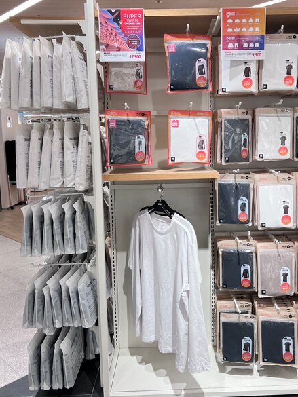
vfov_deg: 56.7
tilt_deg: -5.4
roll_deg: +1.1
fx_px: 367
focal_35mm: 32
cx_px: 174
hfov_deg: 44.0
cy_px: 177
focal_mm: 5.7
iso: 64
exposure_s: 1/122
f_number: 1.5
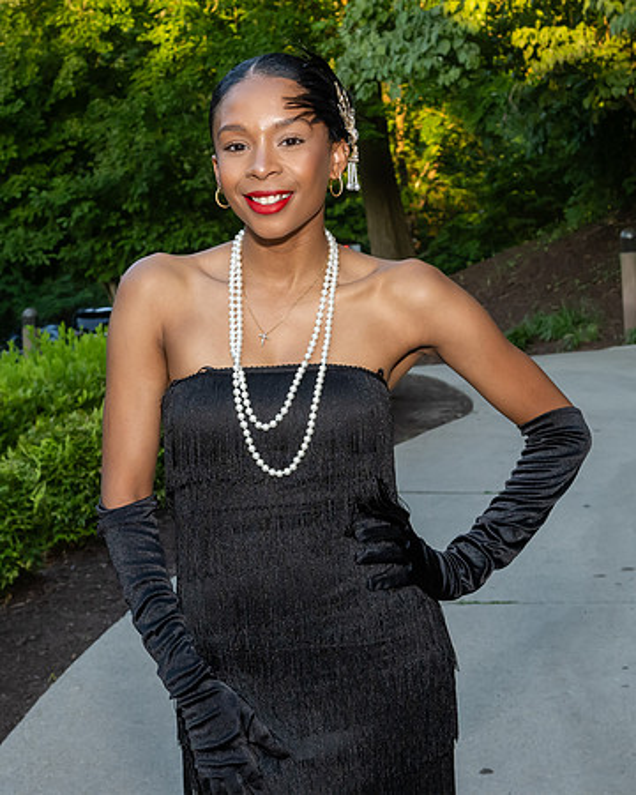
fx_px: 1702
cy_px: 351
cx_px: 398
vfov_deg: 26.3
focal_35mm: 72
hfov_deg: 21.1
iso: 1000
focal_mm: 31
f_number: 7.1
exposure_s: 1/250
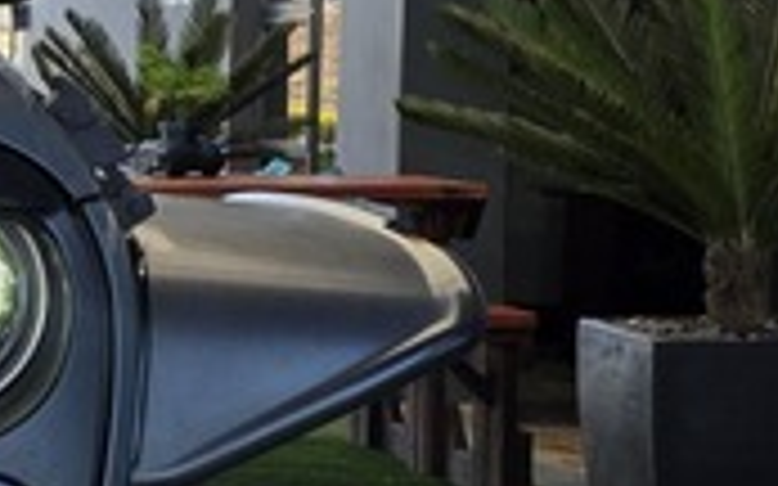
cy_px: 202
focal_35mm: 144
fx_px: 3052
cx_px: -733
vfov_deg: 9.1
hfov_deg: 12.8
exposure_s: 1/1314
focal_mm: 6.25
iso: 80
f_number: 1.7
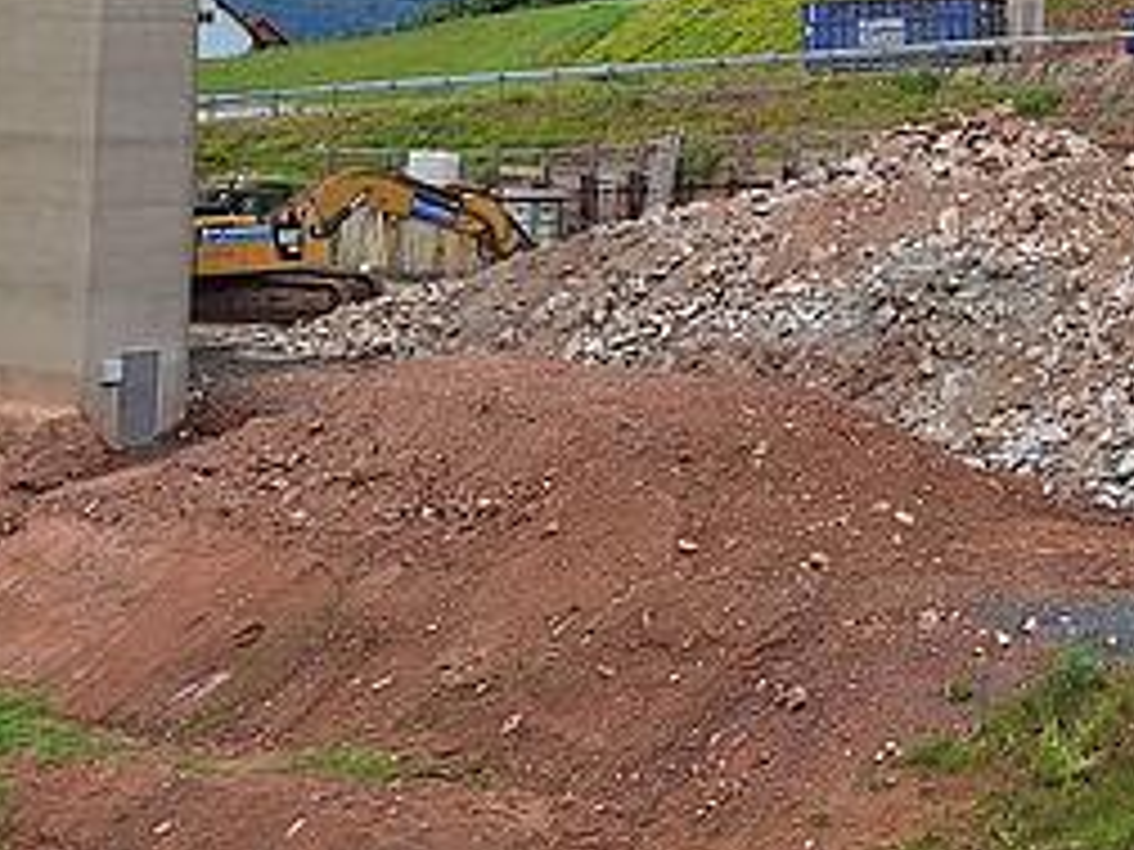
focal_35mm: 73
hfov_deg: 24.0
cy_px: 54
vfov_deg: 19.7
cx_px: 1404
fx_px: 2391
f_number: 1.8
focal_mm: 5.54
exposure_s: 1/2653
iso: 40
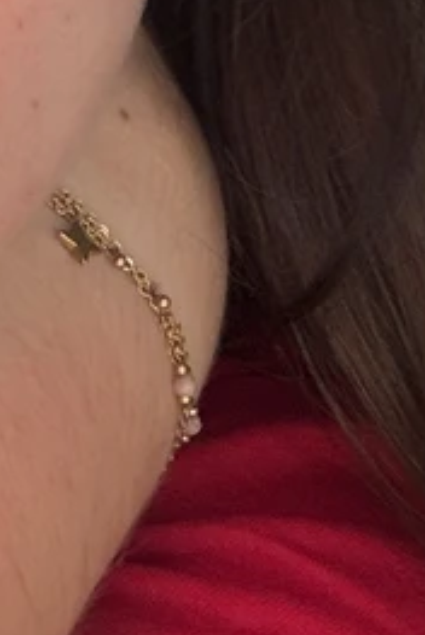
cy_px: -431
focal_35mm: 158
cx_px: -340
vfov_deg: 12.1
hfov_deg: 8.4
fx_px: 2790
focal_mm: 2.71
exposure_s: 1/290
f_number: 1.9
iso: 25
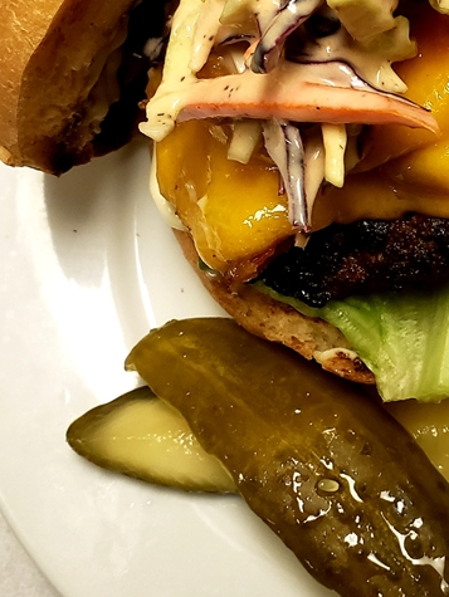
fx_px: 967
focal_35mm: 56
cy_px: 196
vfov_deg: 34.0
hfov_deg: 24.6
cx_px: 478
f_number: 2.4
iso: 200
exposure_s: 1/60
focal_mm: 4.3
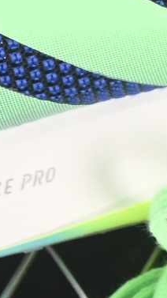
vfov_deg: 3.7
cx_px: 65
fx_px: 4567
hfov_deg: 2.1
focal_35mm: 580
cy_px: -362
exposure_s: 1/60
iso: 160
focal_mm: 50
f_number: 6.3
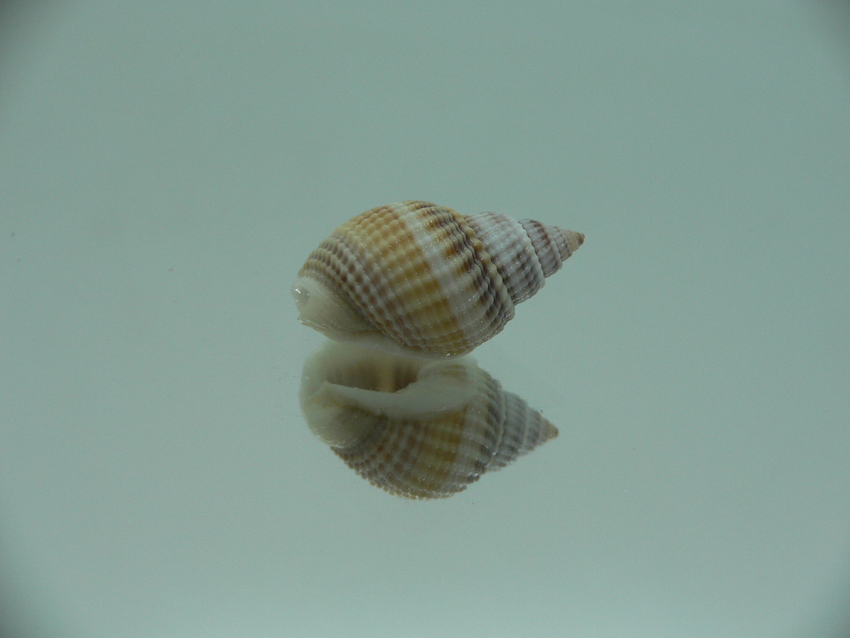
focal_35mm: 35
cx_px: 425
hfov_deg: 52.6
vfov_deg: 40.7
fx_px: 859
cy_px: 319
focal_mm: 4.6
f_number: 2.8
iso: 80
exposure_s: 1/60
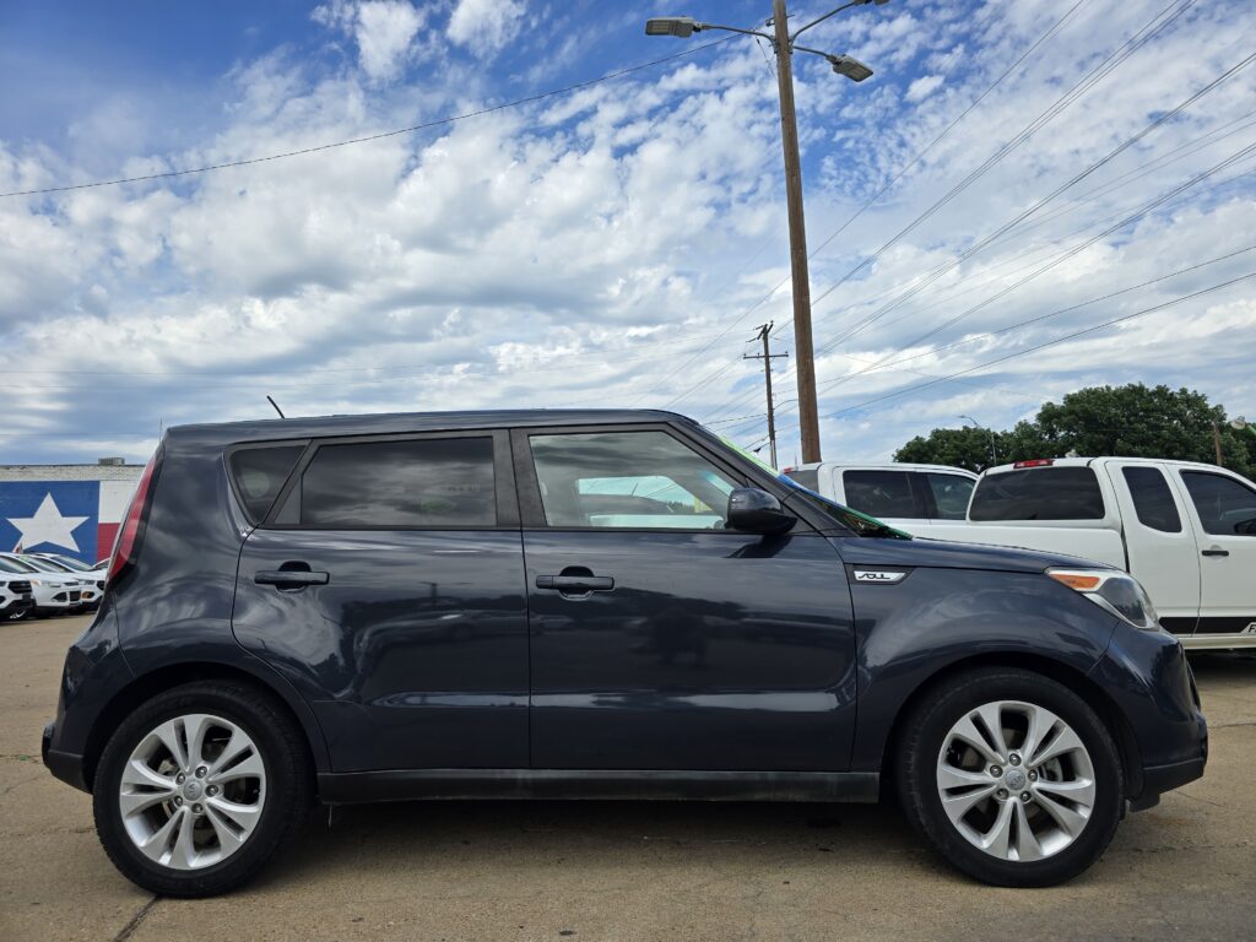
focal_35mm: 23
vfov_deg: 58.9
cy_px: 471
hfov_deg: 73.9
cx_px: 628
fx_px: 835
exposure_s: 1/868
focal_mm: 6.3
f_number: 1.7
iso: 12
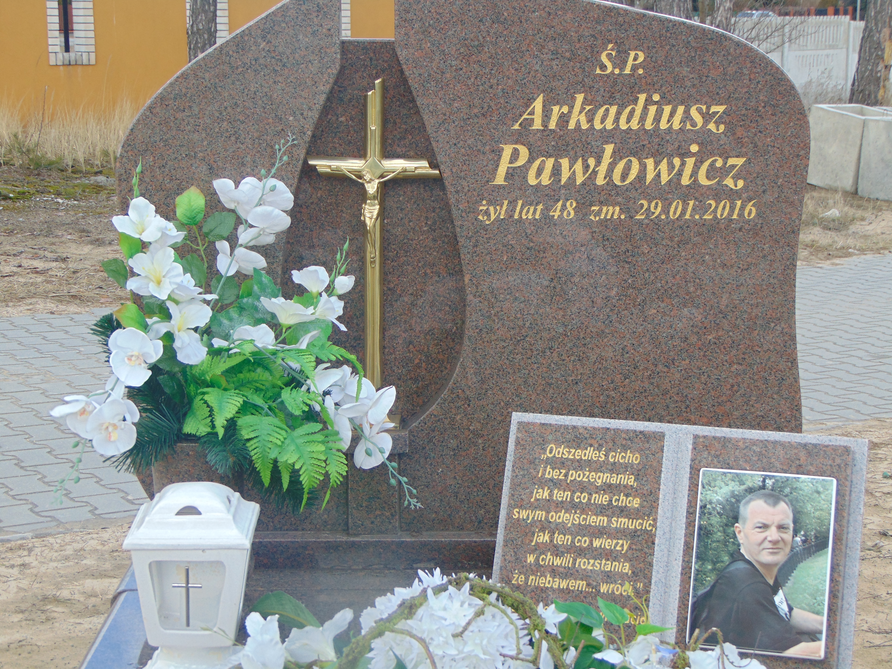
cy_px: 334
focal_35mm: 71
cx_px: 446
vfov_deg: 20.7
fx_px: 1830
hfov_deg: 27.4
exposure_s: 1/200
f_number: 3.7
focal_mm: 12.8
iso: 80
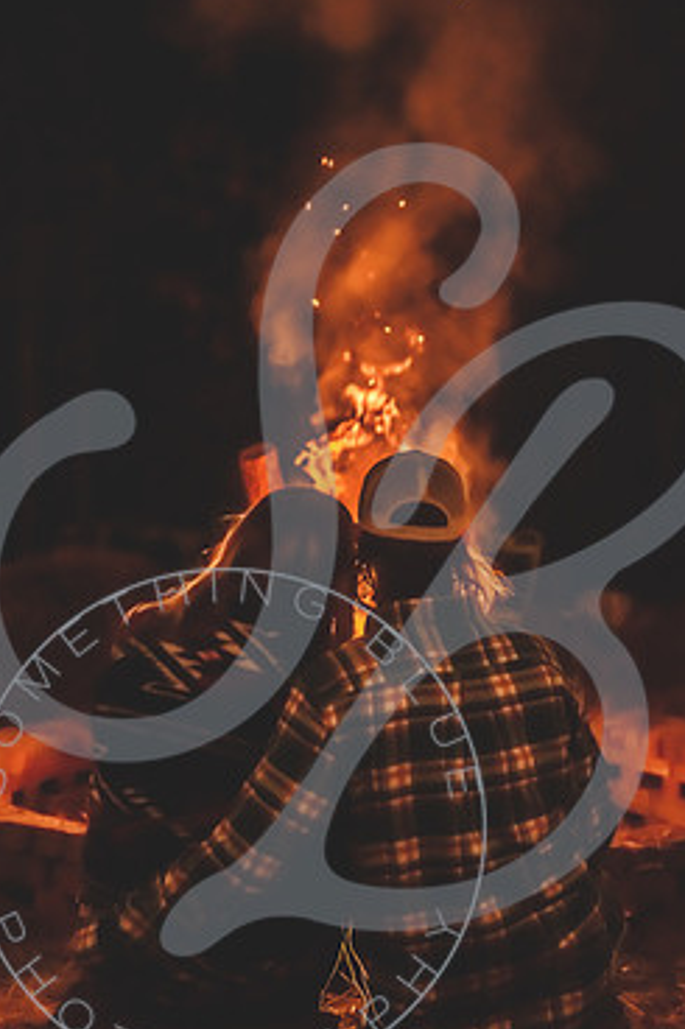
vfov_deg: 28.4
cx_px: 352
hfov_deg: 19.2
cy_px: 615
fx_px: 2028
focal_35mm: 71
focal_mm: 58
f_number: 2.8
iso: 2500
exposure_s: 1/160
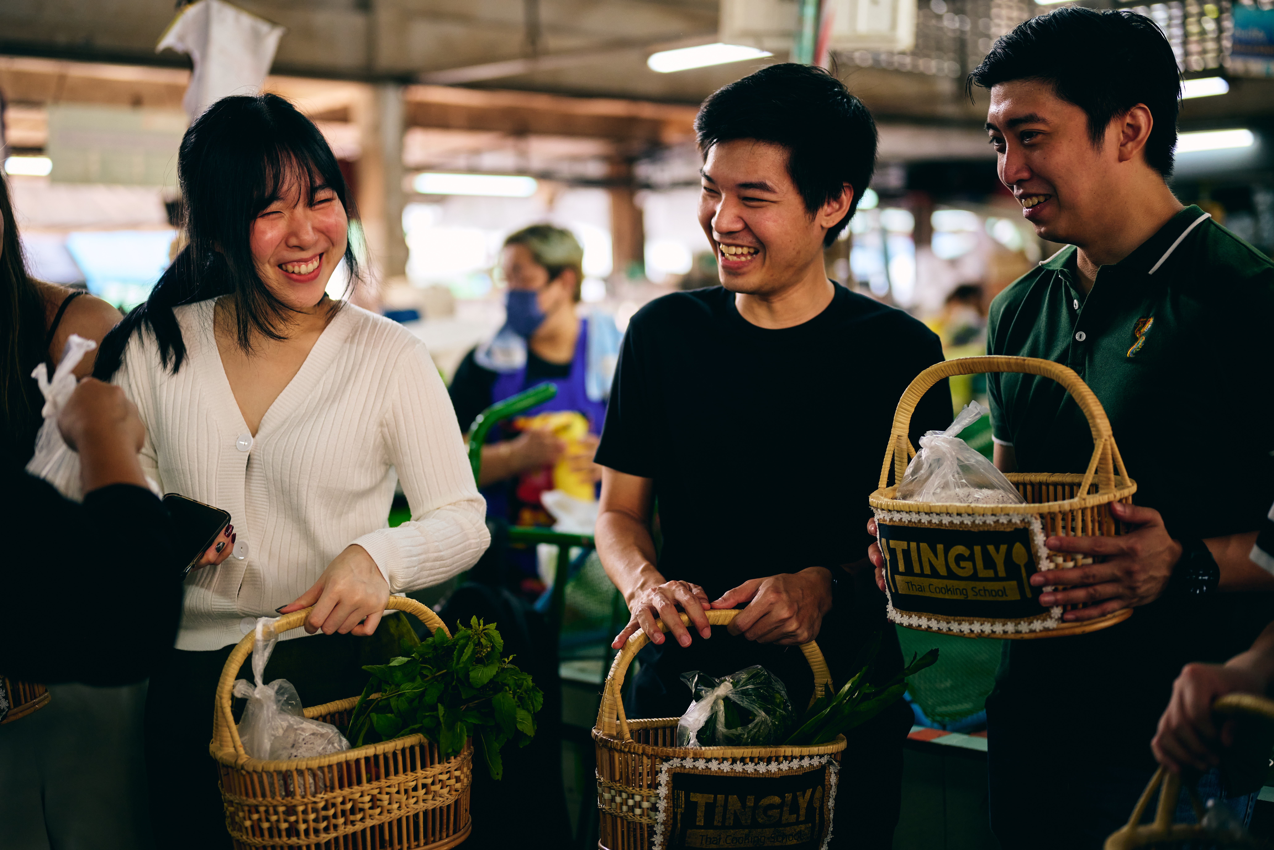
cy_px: 425
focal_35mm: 50
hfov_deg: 39.6
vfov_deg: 27.0
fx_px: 1769
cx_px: 637
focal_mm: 50
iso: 640
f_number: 1.8
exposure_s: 1/320
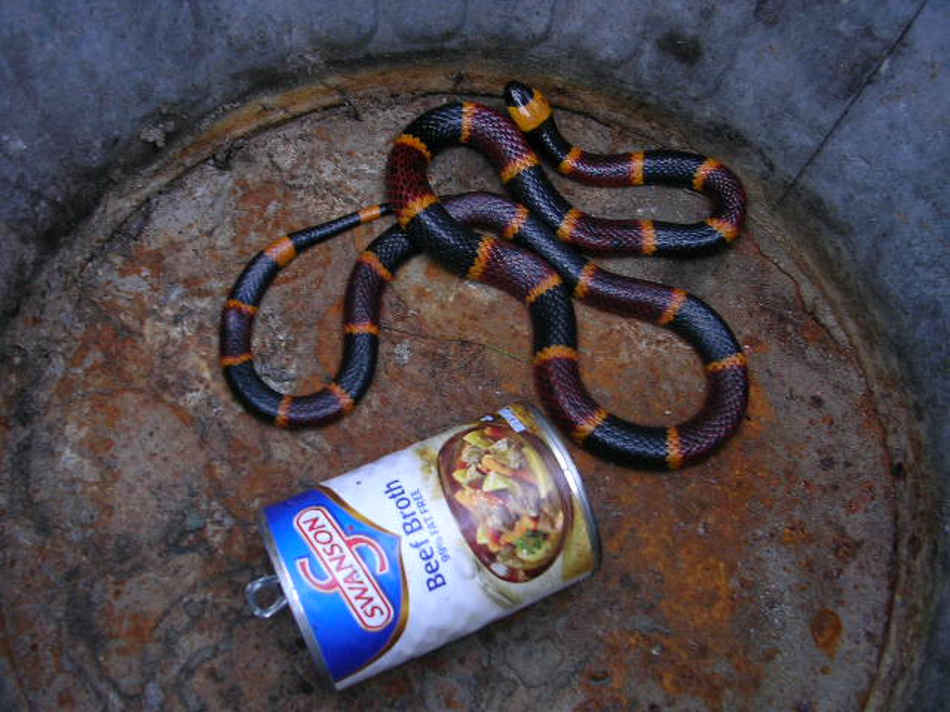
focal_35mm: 38
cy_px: 356
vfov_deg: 37.7
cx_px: 475
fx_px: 1043
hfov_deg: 49.0
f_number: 2.8
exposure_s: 1/30
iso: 50
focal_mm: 5.8
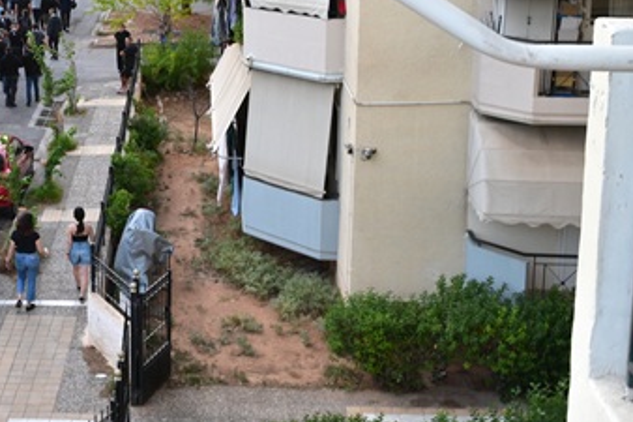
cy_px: 45
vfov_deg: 19.3
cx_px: -24
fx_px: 1216
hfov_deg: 27.3
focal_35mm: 69
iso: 1600
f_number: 8
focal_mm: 29.5
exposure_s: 1/100
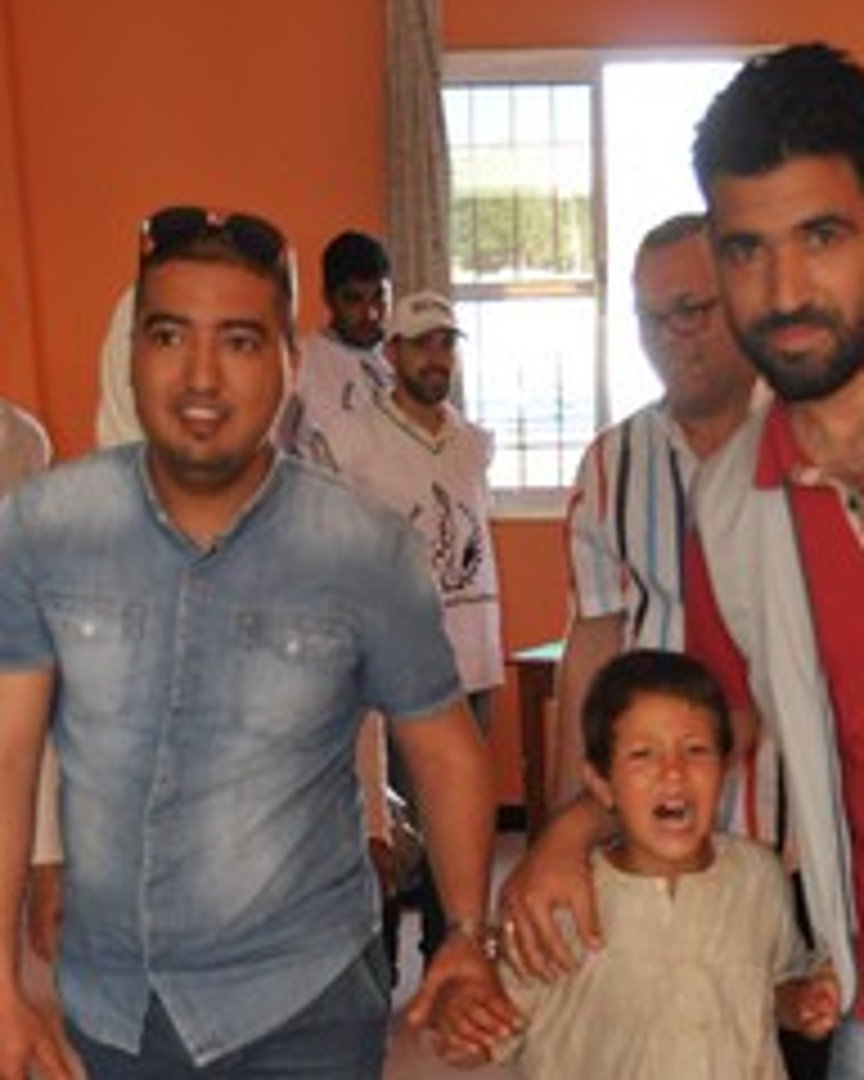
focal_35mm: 58
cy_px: 968
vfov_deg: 31.0
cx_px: 565
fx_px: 1854
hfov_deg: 26.1
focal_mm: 22
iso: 800
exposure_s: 1/125
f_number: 3.5
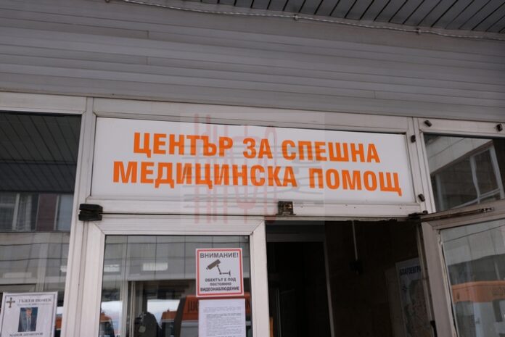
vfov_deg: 41.2
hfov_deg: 58.7
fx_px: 449
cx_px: 252
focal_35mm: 32
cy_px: 168
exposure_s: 1/85
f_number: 4
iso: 400
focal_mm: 21.1
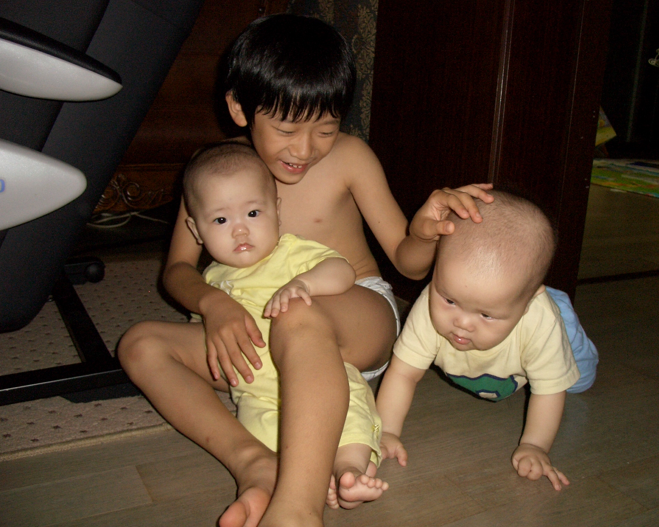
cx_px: 354
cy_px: 266
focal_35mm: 35
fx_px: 683
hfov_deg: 51.5
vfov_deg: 42.2
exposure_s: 1/60
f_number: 2.8
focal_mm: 7.1
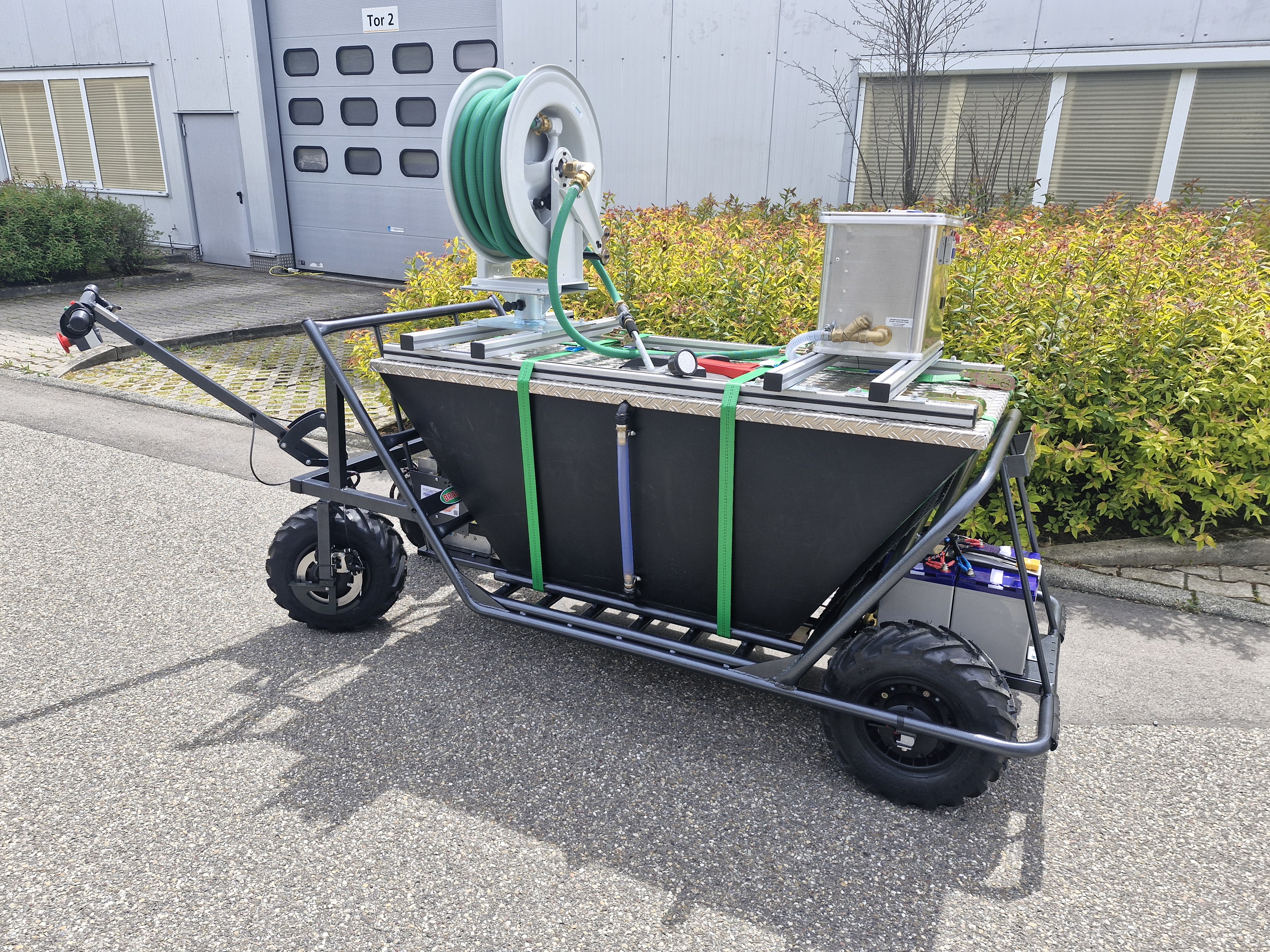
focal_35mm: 23
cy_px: 476
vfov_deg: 58.9
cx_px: 635
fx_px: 844
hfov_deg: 73.9
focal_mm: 5.54
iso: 50
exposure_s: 1/772
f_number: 1.8
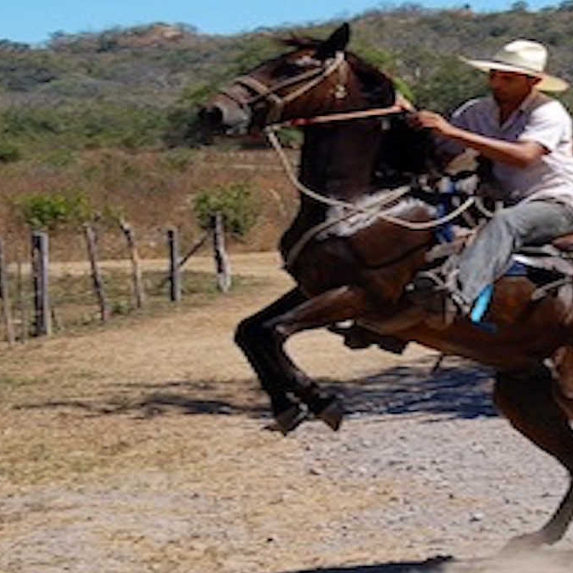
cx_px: 325
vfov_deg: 26.1
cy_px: 284
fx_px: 1236
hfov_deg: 26.1
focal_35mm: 66
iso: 200
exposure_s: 1/320
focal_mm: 34
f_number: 10
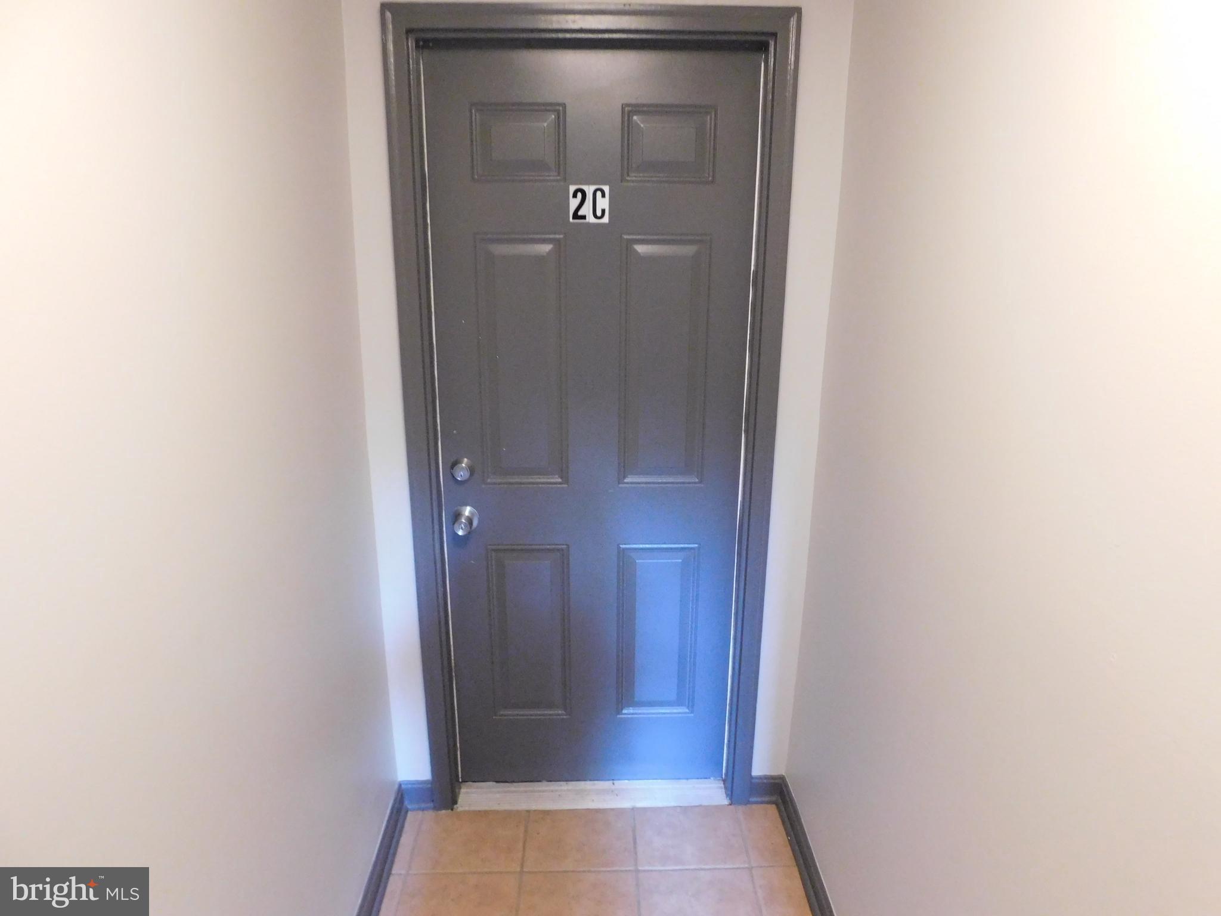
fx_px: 811
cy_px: 458
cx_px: 610
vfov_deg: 58.9
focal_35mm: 23
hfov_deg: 73.9
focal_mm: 4
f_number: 3
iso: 800
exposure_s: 1/5
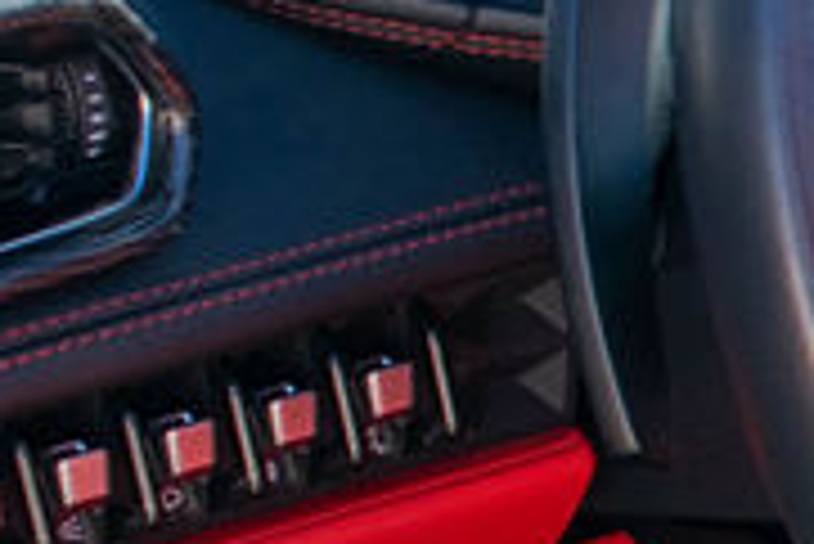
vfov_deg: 7.4
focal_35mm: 187
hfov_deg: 9.3
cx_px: 2217
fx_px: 4232
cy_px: 375
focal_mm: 22
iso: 250
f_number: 8
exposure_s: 1/250
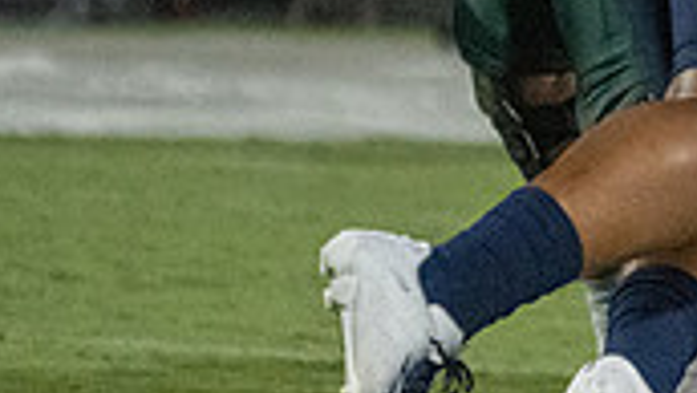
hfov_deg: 1.1
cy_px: -224
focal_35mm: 1958
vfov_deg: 0.6
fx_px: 36210
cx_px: 1599
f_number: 5.6
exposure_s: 1/1000
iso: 10000
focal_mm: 400
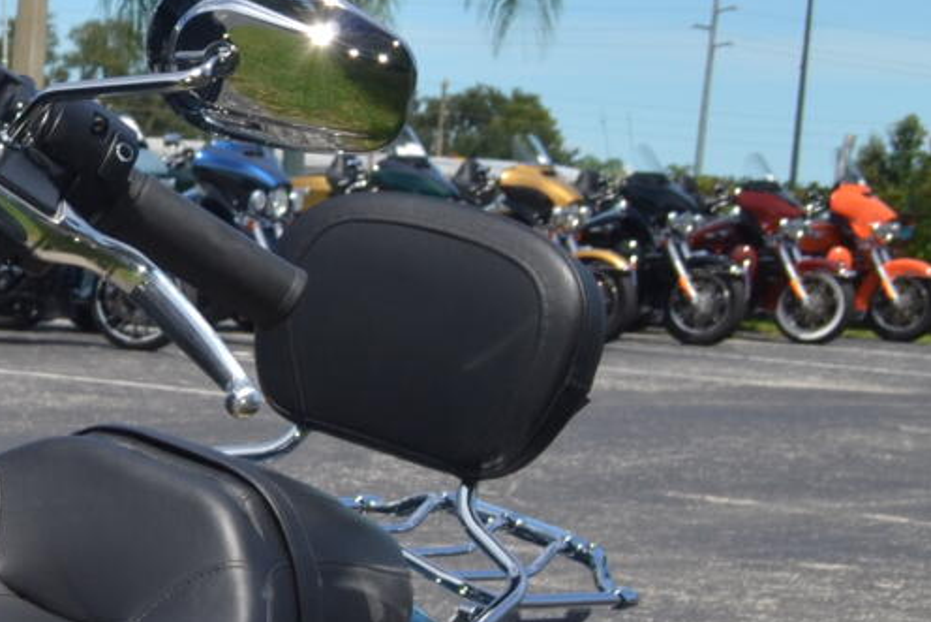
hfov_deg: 13.6
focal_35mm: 133
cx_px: -818
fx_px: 3440
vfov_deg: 10.2
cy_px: 726
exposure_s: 1/200
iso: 100
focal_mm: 22
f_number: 8
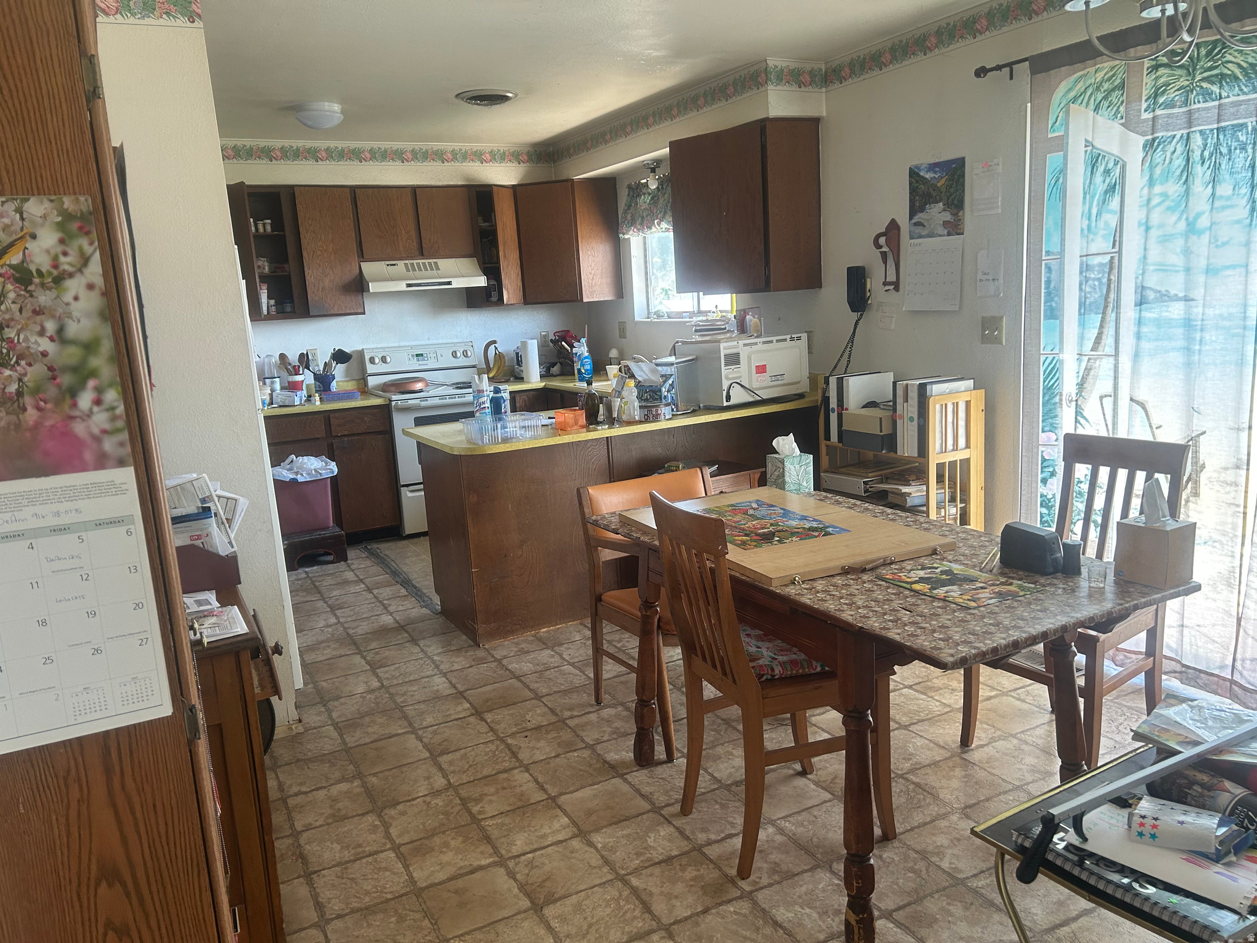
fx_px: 944
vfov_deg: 53.1
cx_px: 628
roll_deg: +2.4
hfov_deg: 67.3
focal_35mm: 26
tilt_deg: -11.4
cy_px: 472
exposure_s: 1/117
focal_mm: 5.7
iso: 125
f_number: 1.5
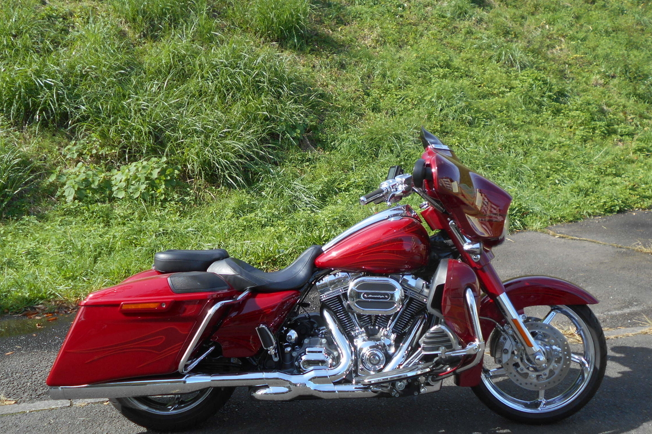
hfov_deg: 47.4
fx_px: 742
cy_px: 219
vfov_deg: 32.6
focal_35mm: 41
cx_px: 326
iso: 80
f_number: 3.9
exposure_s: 1/400
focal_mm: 6.7
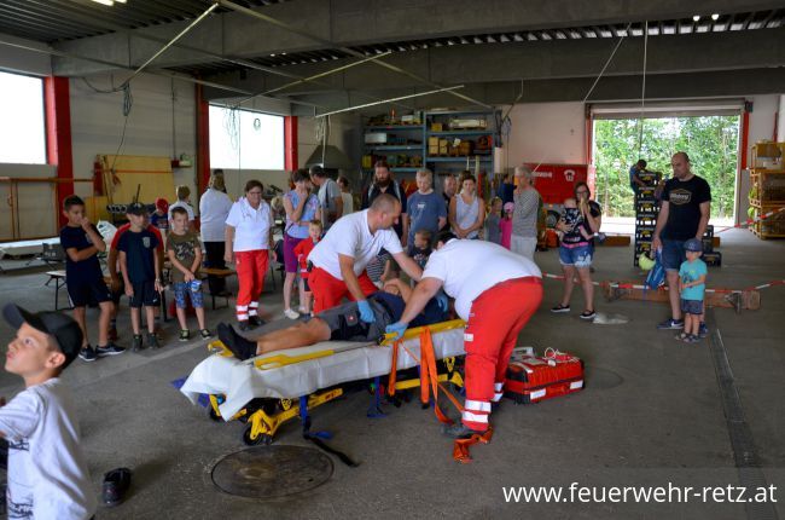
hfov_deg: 67.5
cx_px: 392
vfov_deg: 47.7
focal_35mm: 27
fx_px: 587
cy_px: 260
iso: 560
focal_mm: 18
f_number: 4
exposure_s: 1/60
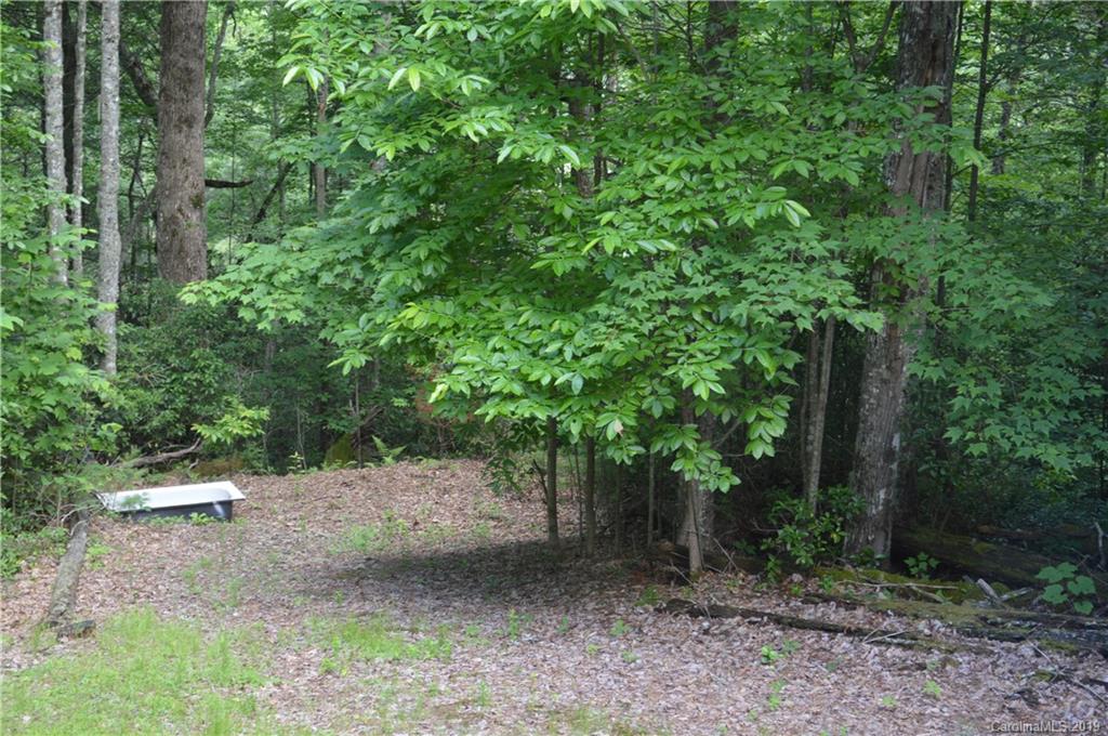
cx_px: 554
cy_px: 368
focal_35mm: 66
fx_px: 2029
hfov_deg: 30.5
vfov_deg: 20.6
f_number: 5.3
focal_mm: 44
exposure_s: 1/40
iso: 400
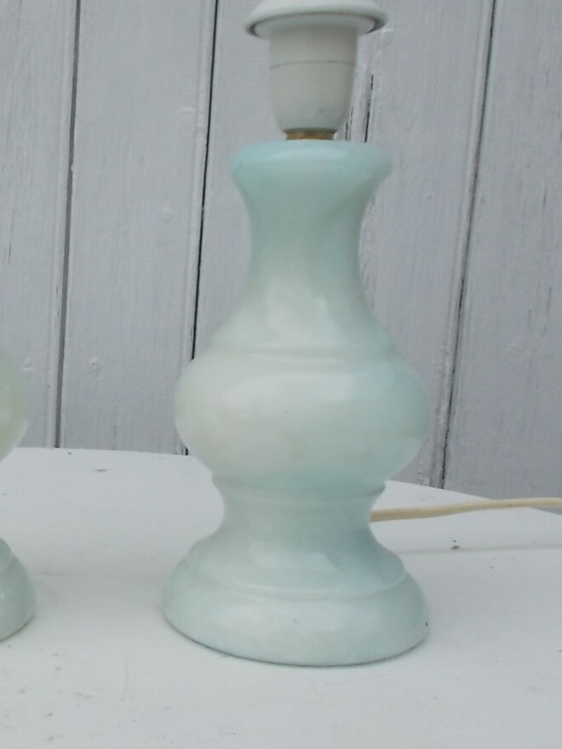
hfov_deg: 29.9
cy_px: 372
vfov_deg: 40.4
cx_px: 90
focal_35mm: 47
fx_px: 1017
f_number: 8
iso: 80
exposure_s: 1/125
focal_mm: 4.6
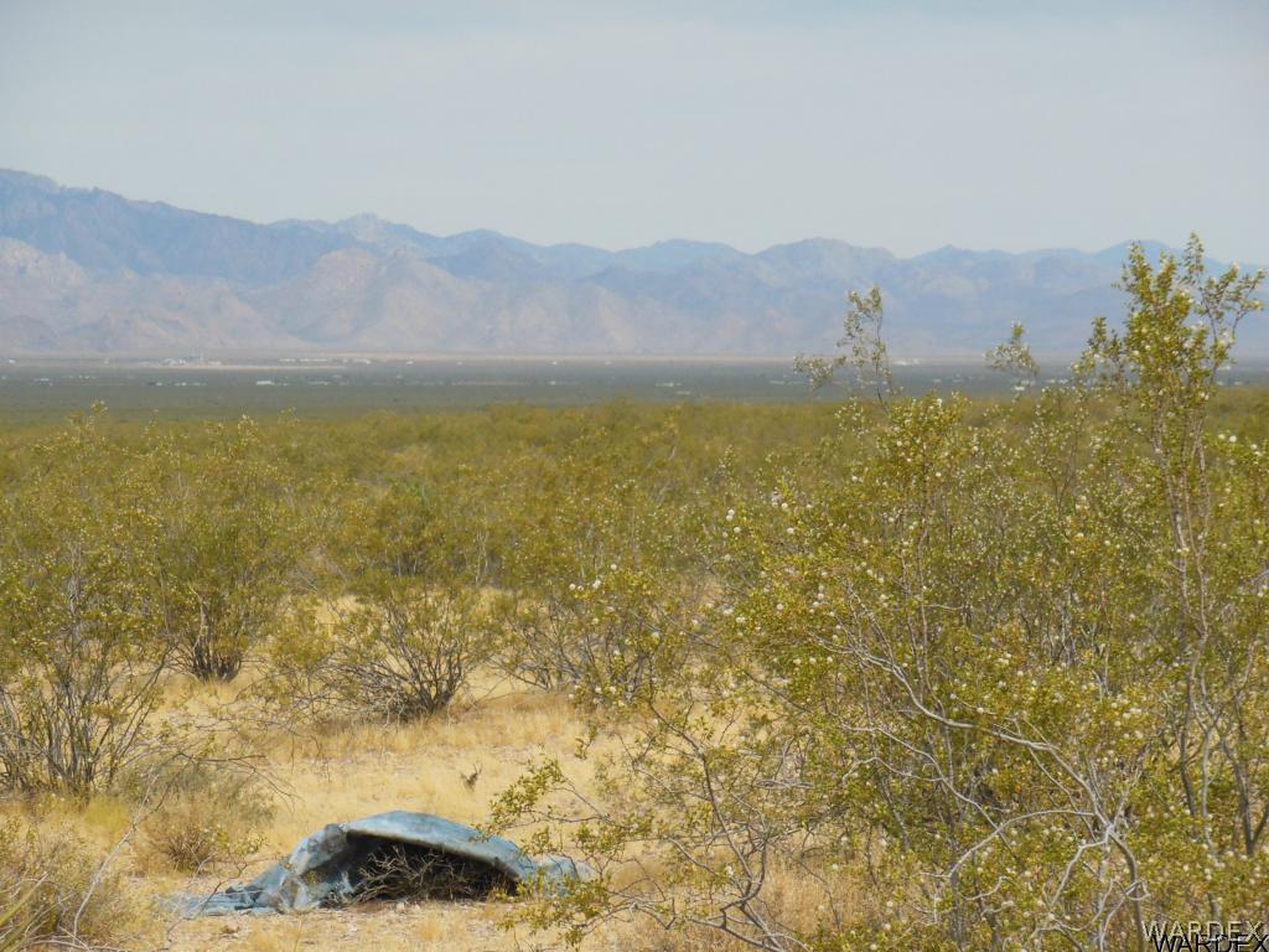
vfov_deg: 11.7
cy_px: 476
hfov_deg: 15.5
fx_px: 4656
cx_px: 634
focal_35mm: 127
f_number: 10
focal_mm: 22.6
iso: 400
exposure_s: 1/640
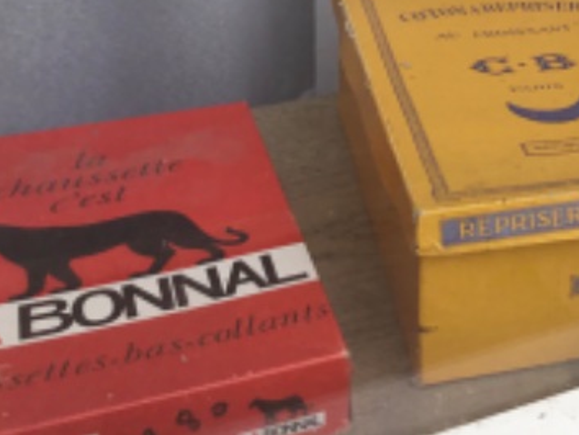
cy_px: -52
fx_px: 1172
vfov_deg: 20.0
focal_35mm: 70
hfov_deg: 26.1
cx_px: 595
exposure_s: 1/360
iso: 25
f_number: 2.4
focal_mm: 3.3
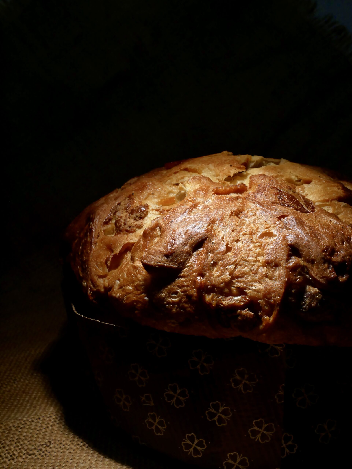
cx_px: 176
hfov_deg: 36.0
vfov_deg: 46.8
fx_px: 542
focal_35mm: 40
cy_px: 234
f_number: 9
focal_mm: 20
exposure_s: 1/100
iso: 800
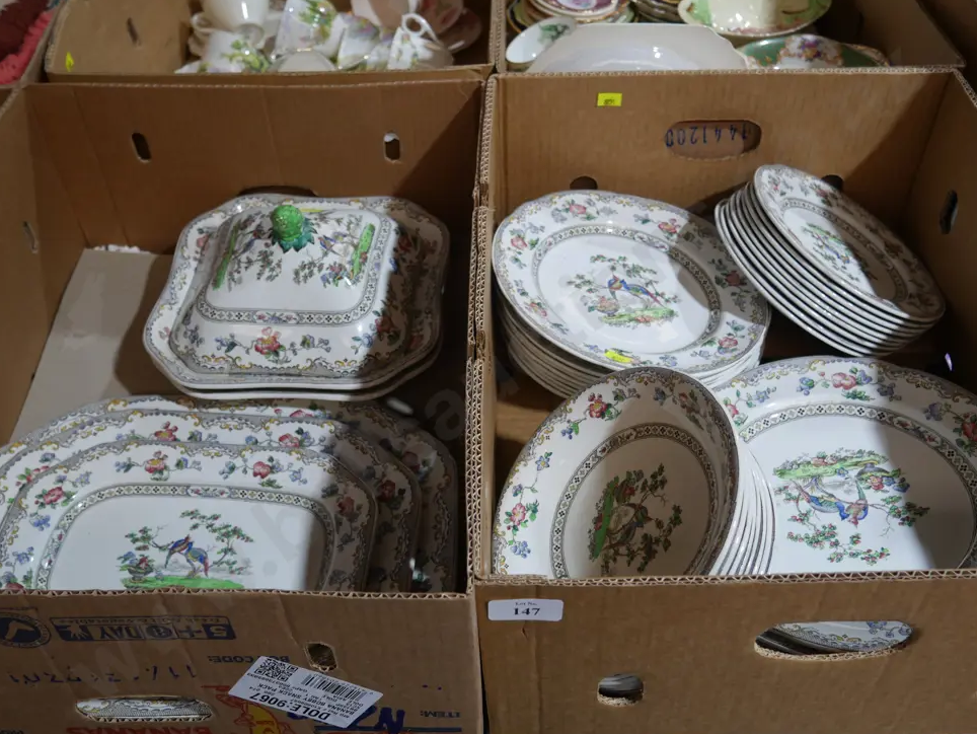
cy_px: 377
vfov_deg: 41.8
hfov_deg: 53.9
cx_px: 497
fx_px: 960
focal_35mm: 34
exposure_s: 1/60
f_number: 3.6
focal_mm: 16
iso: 250
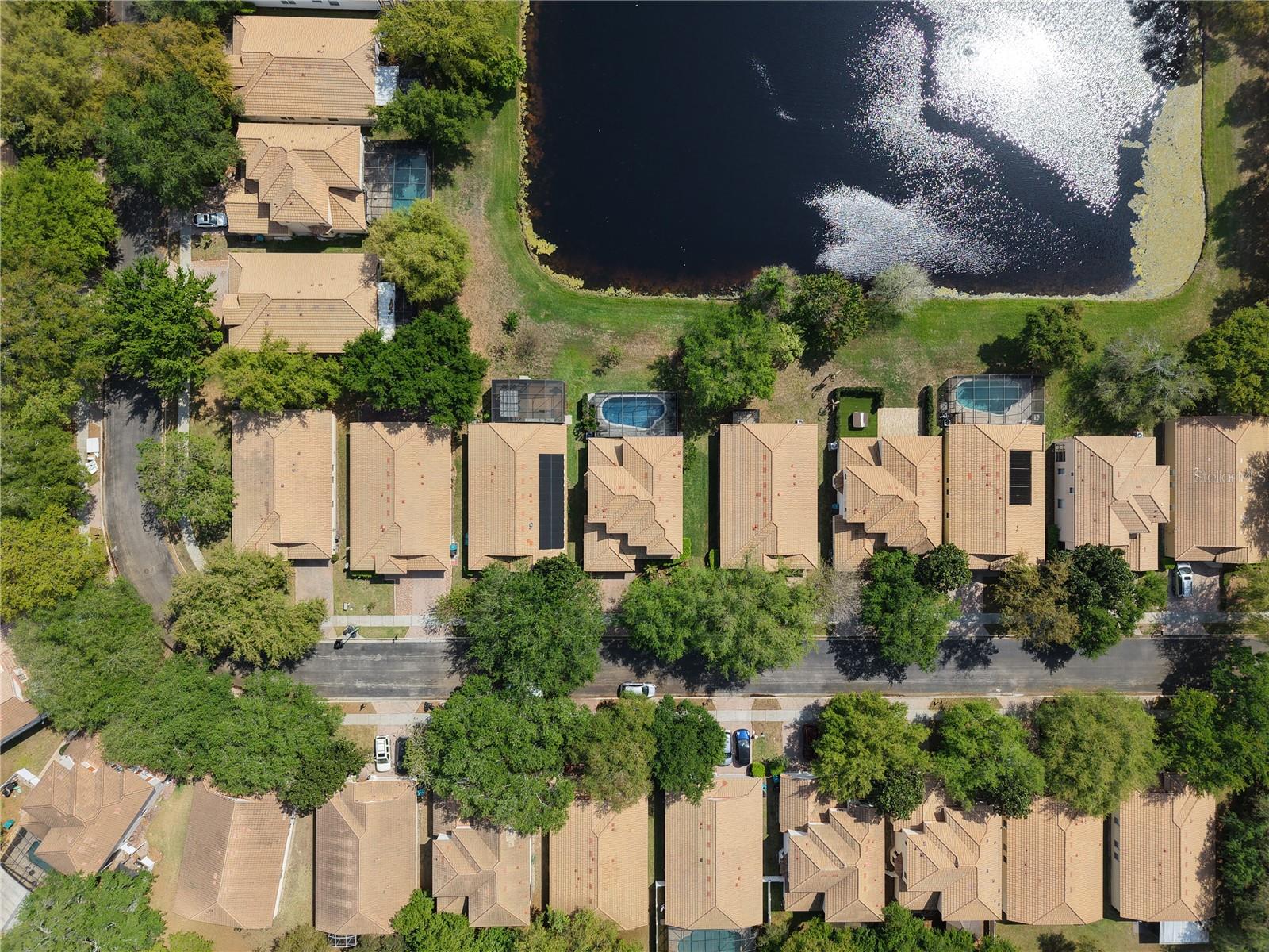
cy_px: 476
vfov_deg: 56.8
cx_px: 634
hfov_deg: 71.6
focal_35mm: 24
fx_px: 880
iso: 390
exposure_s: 1/8000
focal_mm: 8.67
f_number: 1.8
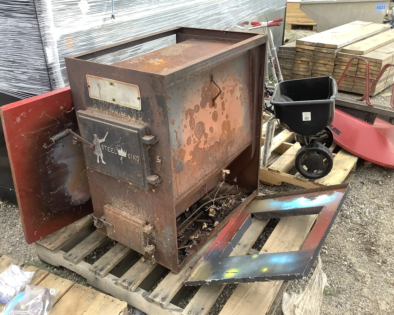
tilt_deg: -27.4
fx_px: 385
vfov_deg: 44.5
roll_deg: +3.9
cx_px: 183
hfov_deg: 54.2
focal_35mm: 33
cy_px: 159
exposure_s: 1/60
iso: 80
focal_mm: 3.3
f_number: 2.4
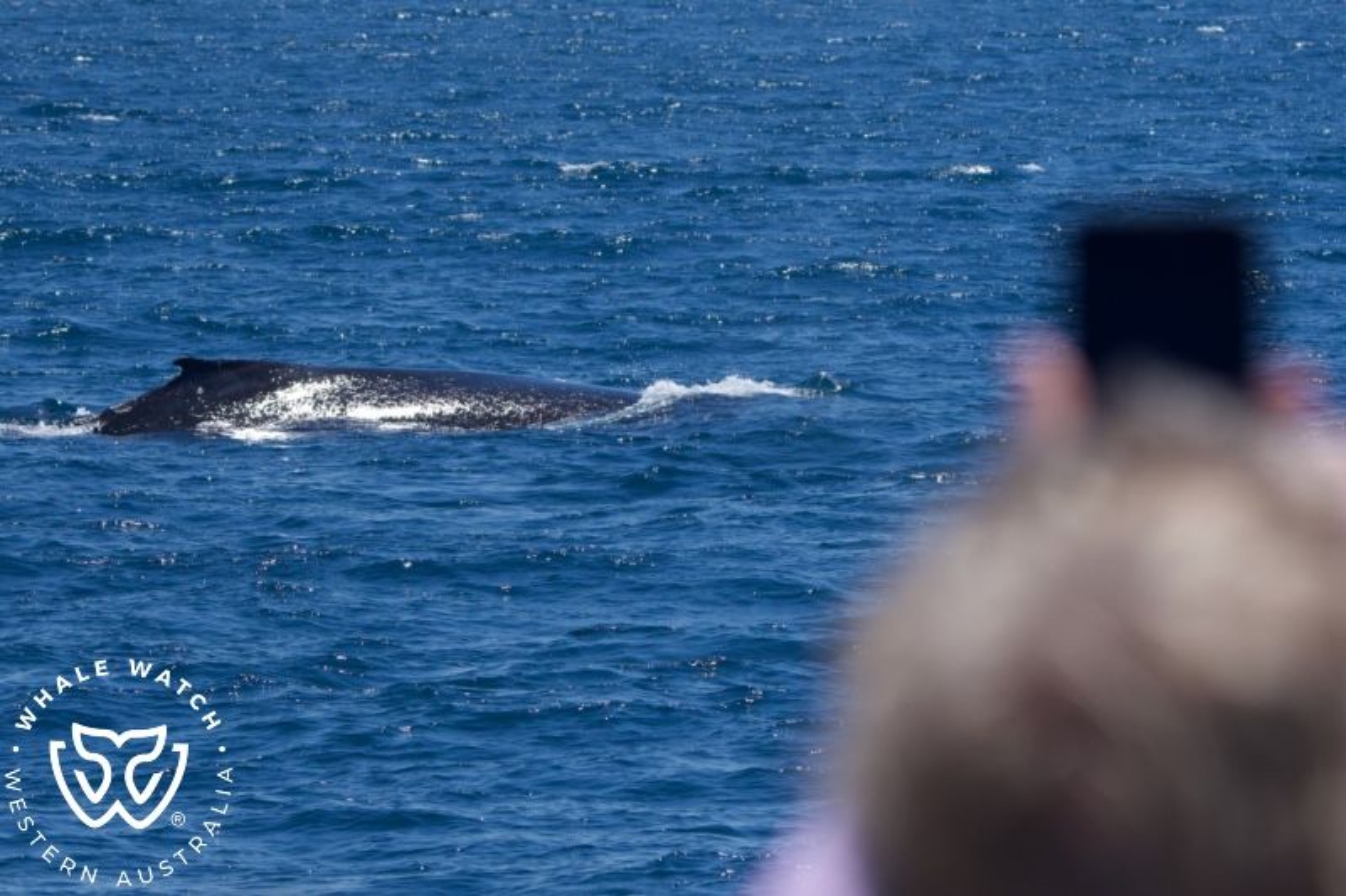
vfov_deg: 6.9
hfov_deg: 10.3
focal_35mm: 200
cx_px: 673
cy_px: 448
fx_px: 7476
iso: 800
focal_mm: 200
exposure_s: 1/3200
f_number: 8
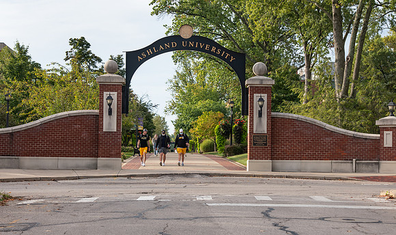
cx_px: 196
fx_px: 1102
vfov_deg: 12.2
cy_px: 118
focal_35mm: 104
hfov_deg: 20.4
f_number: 8
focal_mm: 98
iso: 400
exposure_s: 1/400
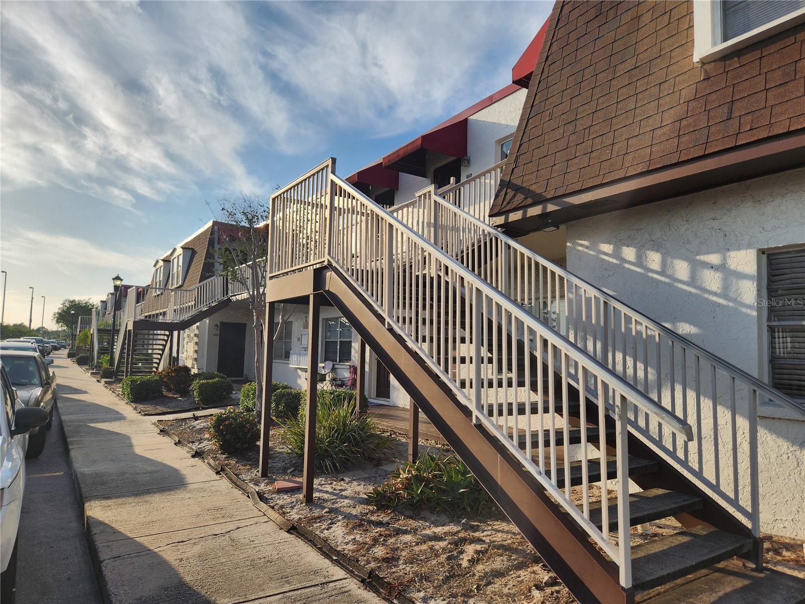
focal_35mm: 23
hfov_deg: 73.9
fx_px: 535
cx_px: 402
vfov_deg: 58.9
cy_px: 302
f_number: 1.8
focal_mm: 5.4
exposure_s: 1/2038
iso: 20
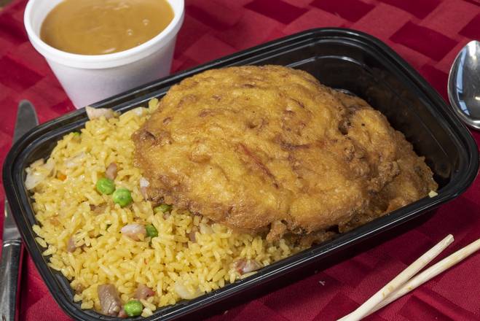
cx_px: 241
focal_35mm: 91
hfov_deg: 22.3
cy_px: 166
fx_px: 1218
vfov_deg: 15.0
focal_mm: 48
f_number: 10
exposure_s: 1/125
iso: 200
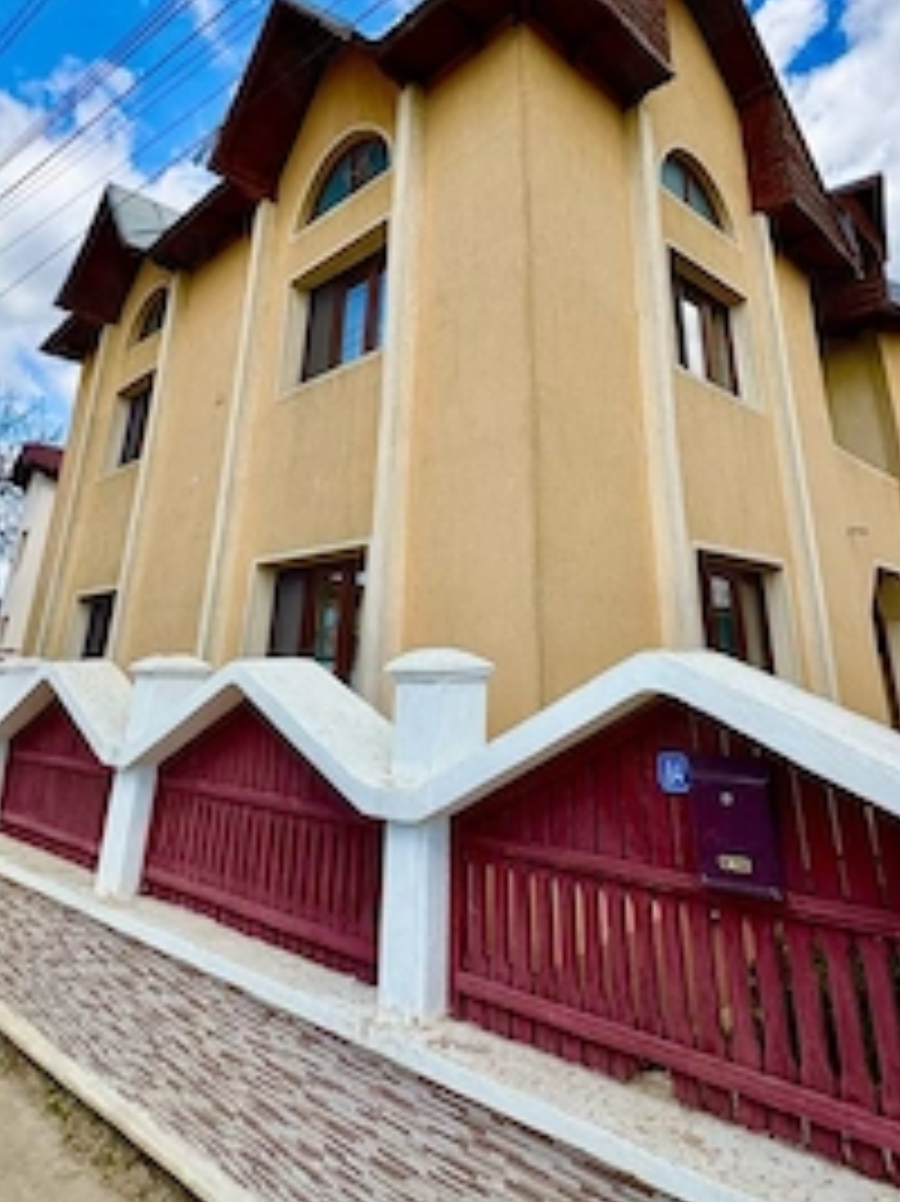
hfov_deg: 63.2
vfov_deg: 76.2
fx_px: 729
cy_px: 387
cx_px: 504
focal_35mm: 21
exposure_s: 1/1299
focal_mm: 2.22
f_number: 2.2
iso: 50
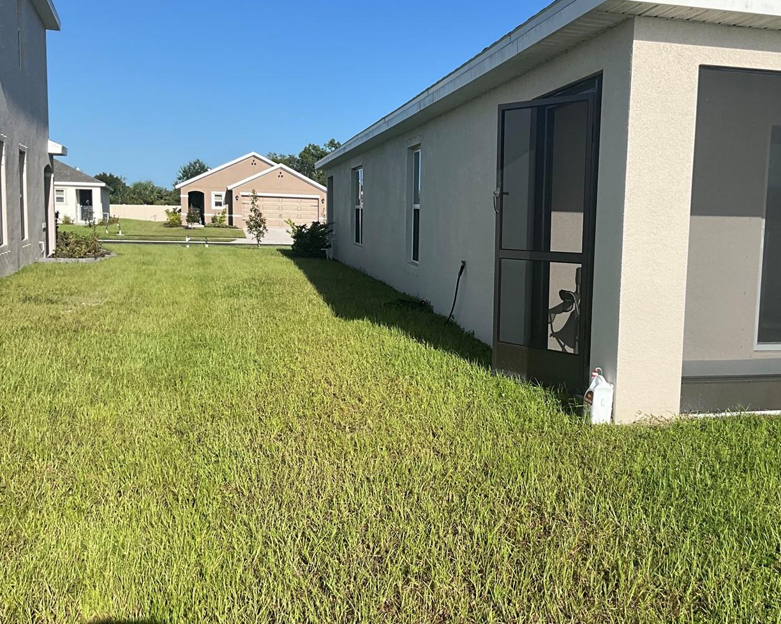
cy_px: 310
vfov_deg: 40.1
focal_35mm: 37
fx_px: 855
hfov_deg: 48.7
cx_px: 483
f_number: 1.8
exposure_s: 1/2227
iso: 25
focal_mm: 3
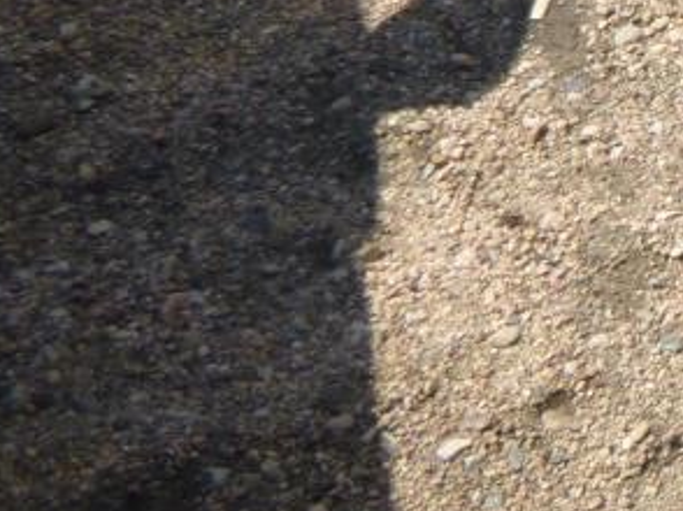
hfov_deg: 14.9
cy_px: -541
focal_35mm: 109
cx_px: 1354
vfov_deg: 12.0
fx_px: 2149
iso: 100
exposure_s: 1/400
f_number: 3.9
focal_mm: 4.5
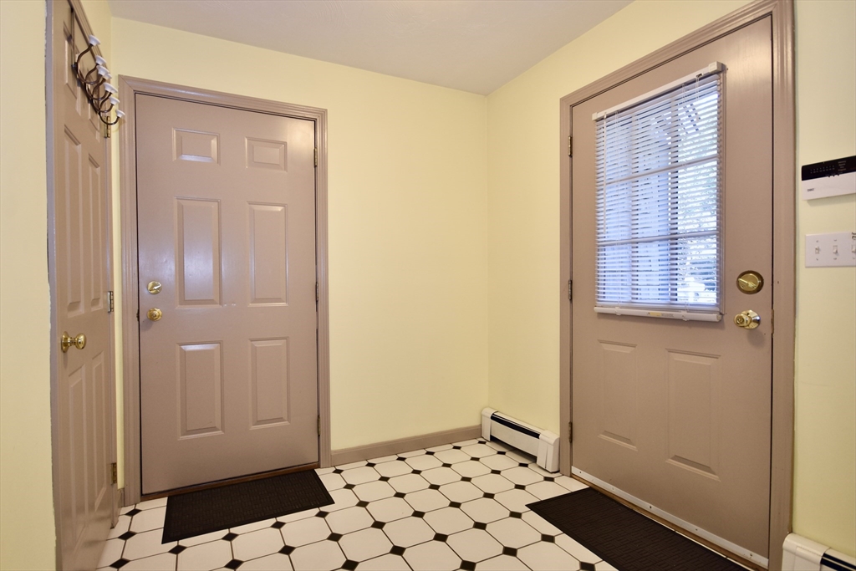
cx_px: 428
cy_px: 286
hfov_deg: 100.4
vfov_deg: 77.3
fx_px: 357
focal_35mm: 15
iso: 320
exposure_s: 1/60
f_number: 4
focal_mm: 10
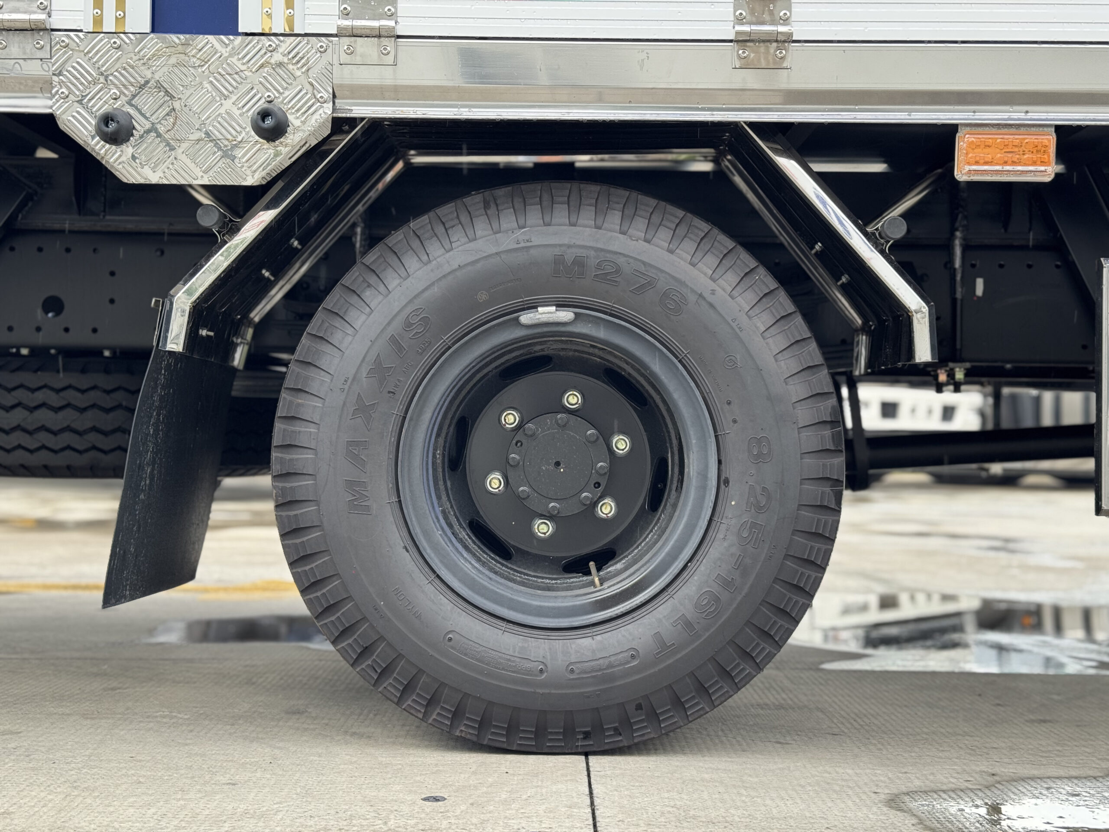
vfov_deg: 30.3
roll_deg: -0.5
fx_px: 1538
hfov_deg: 39.7
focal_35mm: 48
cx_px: 554
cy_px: 416
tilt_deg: -0.9
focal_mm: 6.76
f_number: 1.78
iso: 64
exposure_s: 1/235
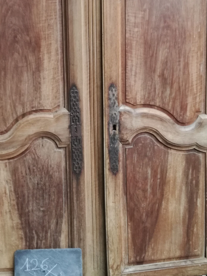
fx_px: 391
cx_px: 75
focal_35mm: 49
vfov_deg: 38.8
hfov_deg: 29.5
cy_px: 121
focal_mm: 3.79
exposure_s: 1/33.3
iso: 250
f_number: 2
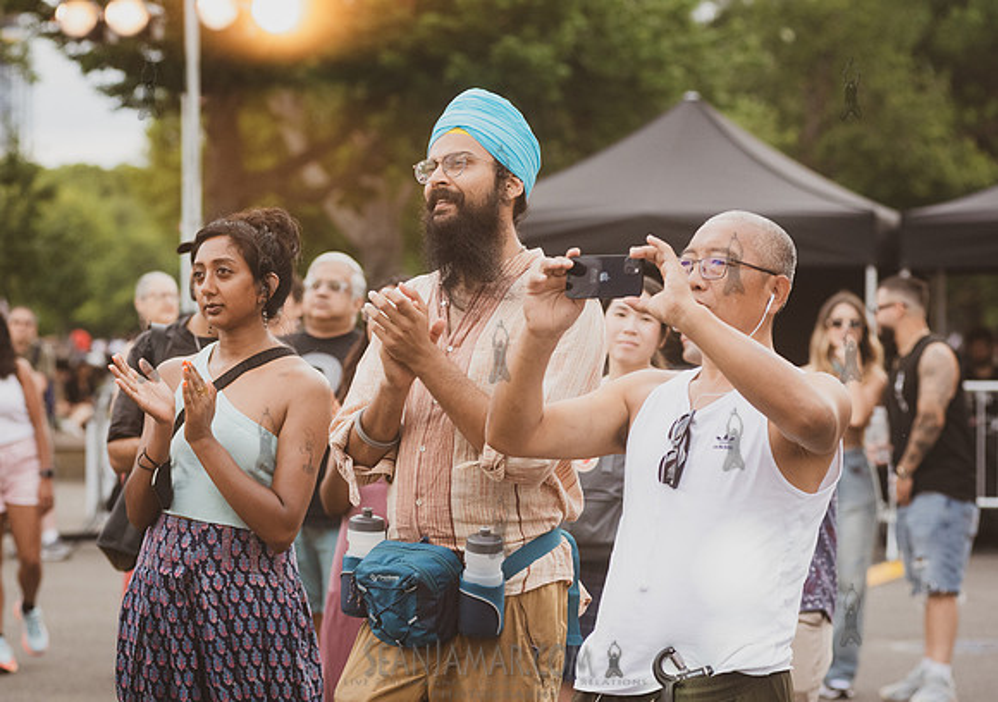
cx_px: 450
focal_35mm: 133
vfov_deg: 10.7
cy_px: 375
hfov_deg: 15.2
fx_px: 3750
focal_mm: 120
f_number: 4.5
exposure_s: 1/2500
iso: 2000
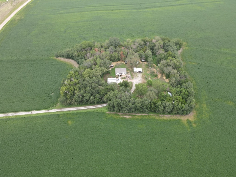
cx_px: 118
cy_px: 88
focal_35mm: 24
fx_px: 164
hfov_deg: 71.6
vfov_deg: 56.8
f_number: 2.8
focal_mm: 4.5
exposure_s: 1/90
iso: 100
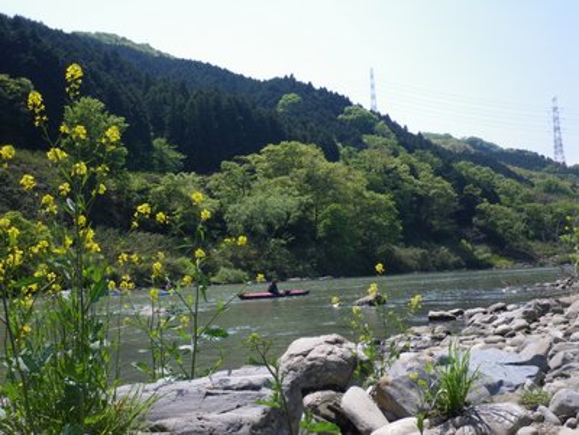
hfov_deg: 44.8
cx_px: 290
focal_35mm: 42
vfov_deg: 34.3
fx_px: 703
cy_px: 218
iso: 50
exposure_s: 1/200
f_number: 5
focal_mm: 7.5
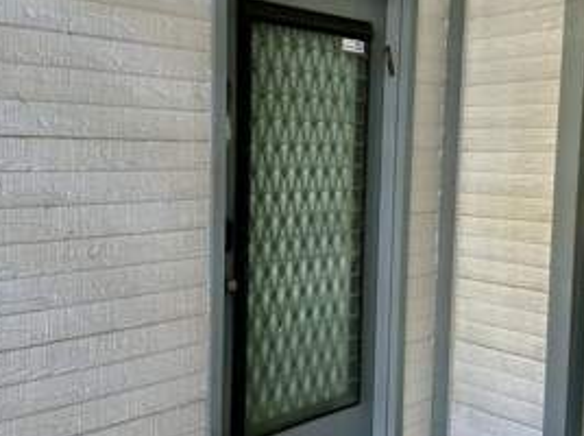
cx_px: 333
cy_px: 199
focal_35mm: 43
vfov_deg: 33.5
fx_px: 724
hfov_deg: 43.8
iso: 160
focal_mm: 6.86
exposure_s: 1/121
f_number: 1.78
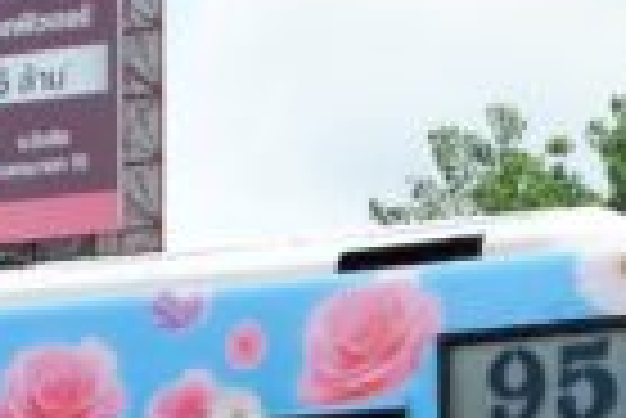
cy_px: 829
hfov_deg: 17.5
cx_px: 772
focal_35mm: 111
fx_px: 1932
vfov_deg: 11.2
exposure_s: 1/480
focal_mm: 17.5
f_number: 5.6
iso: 200
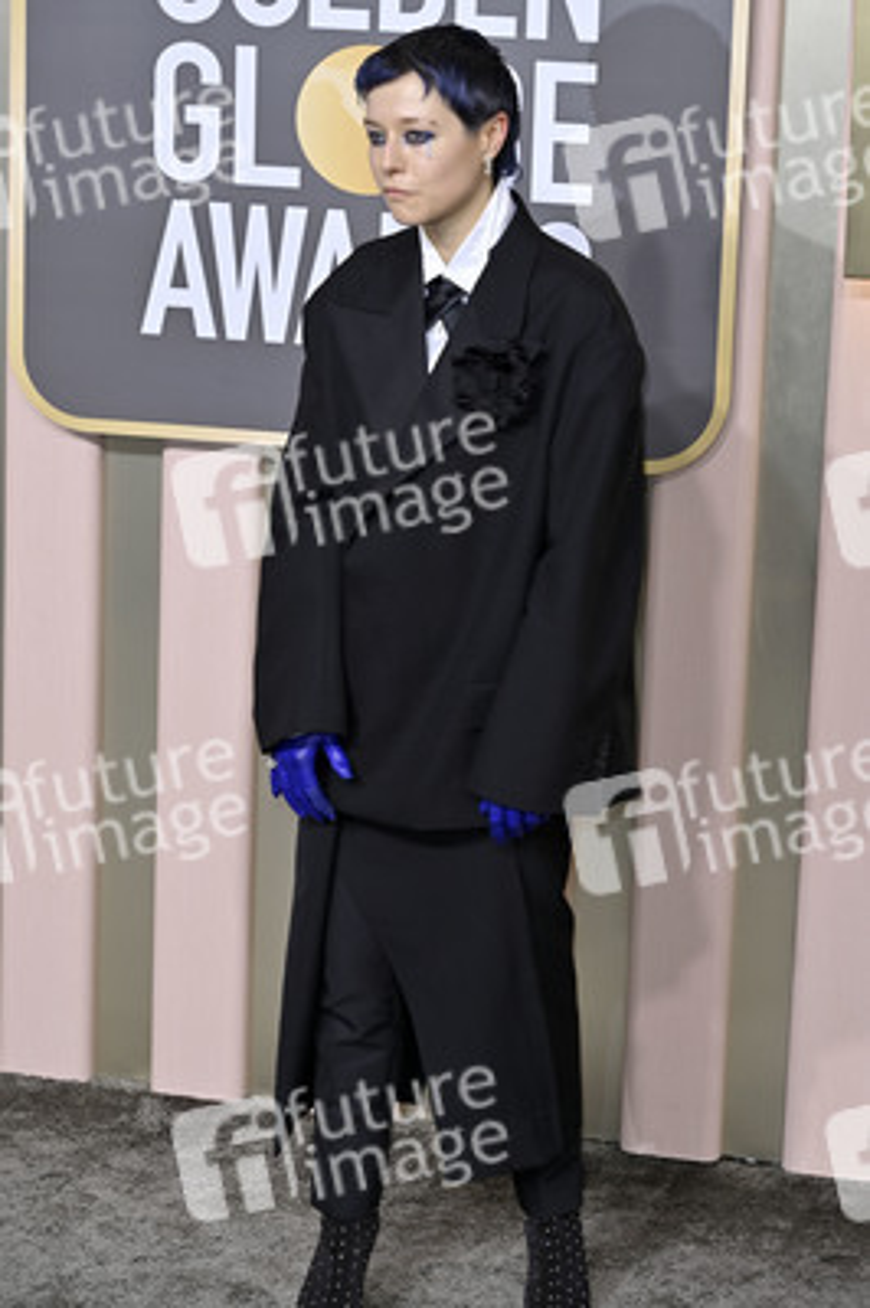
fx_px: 3558
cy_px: 654
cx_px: 435
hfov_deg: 13.9
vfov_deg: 20.8
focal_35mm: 98
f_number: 8
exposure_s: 1/200
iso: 320
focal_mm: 98
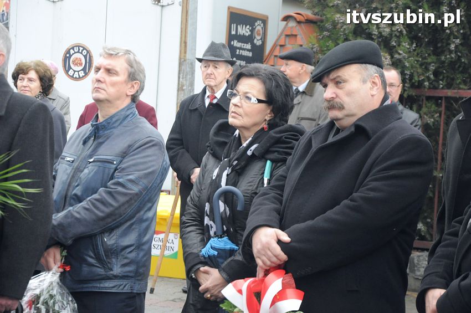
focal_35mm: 105
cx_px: 236
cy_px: 156
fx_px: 1372
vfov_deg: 13.0
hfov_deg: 19.5
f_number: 5.3
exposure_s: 1/250
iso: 1600
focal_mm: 70
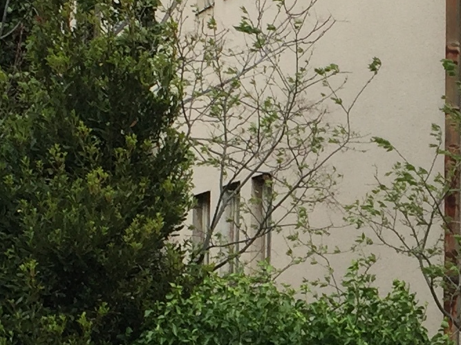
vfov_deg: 10.4
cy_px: 251
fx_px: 1891
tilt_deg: +6.2
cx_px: 496
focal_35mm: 142
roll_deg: -0.6
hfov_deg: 13.6
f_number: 2.2
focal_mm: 4.15
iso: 32
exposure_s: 1/942
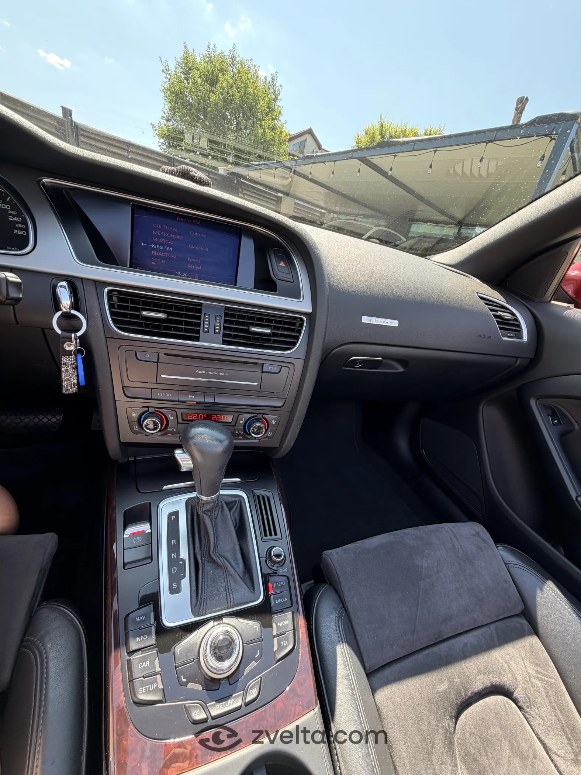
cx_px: 290
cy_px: 388
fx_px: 313
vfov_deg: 102.1
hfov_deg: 85.7
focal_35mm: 14
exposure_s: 1/133
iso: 40
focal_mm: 2.22
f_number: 2.2
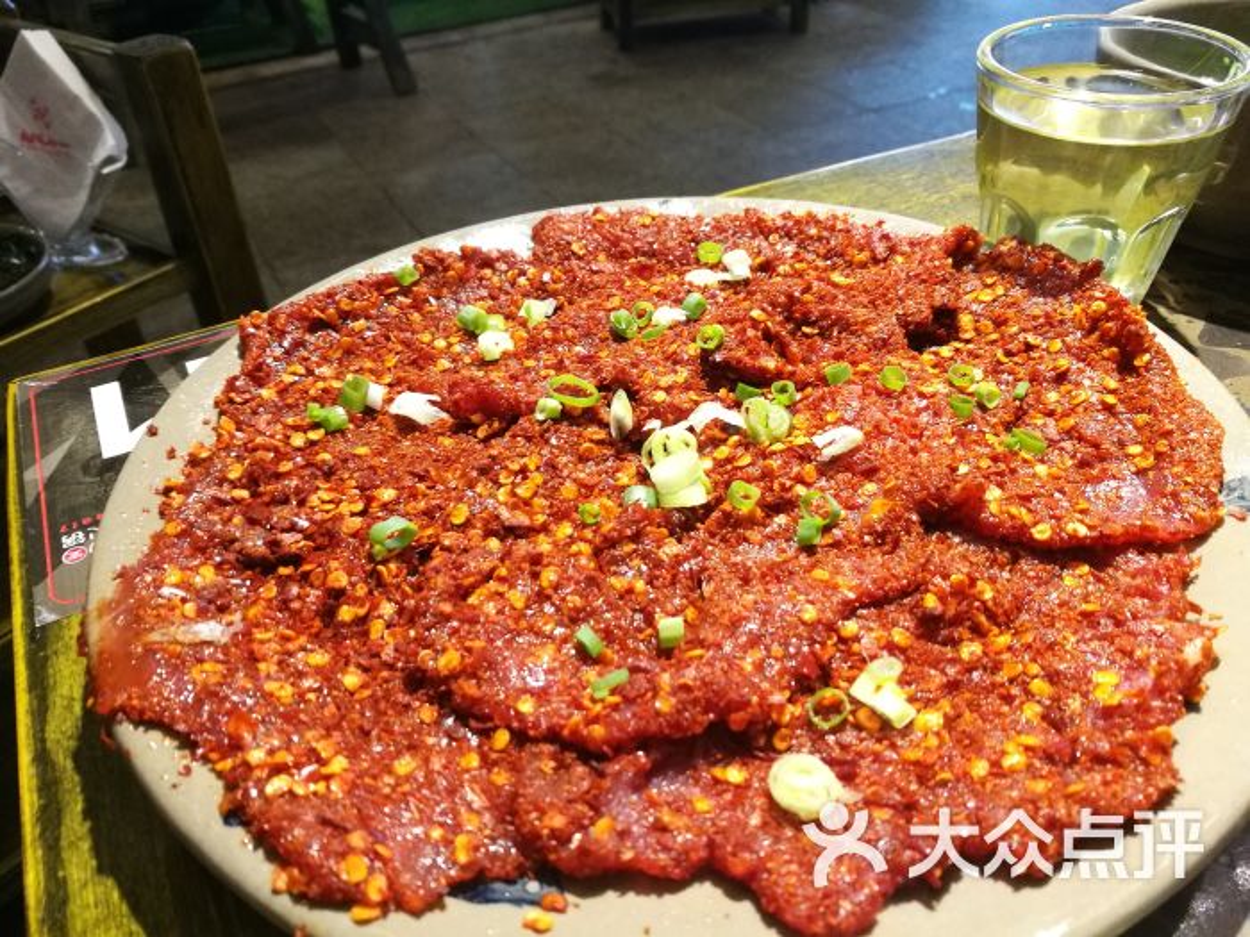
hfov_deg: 65.3
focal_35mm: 27
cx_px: 625
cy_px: 468
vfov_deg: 51.4
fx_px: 975
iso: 400
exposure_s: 1/33.3
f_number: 2.2
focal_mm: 4.5
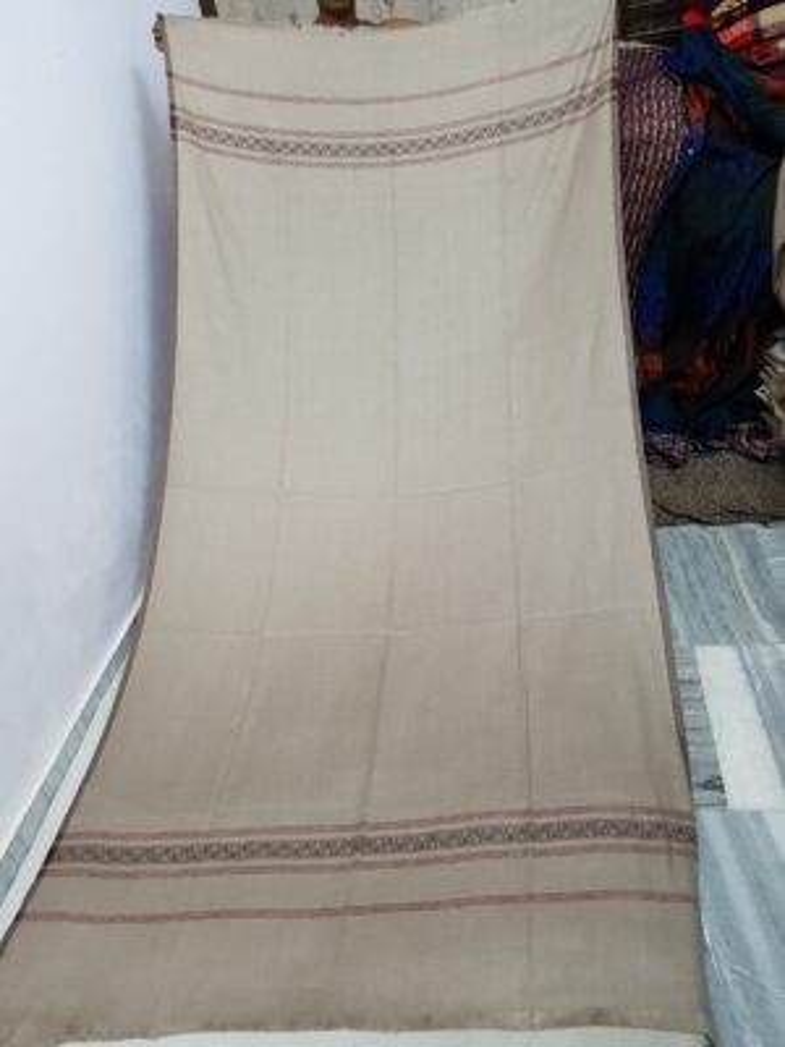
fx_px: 786
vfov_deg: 67.3
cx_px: 392
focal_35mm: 26
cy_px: 524
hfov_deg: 53.1
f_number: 1.7
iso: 160
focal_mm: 4.2
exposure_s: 1/25
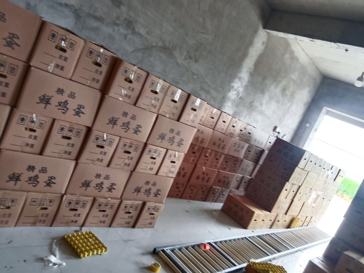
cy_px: 136
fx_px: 284
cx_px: 182
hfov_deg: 65.3
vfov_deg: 51.4
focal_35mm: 27
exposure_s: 1/33.3
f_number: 2.2
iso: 222
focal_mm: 3.66
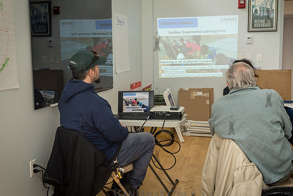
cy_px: 97
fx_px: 326
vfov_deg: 33.5
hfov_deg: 48.4
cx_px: 157
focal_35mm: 40
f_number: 5.6
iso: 1250
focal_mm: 35
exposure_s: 1/200
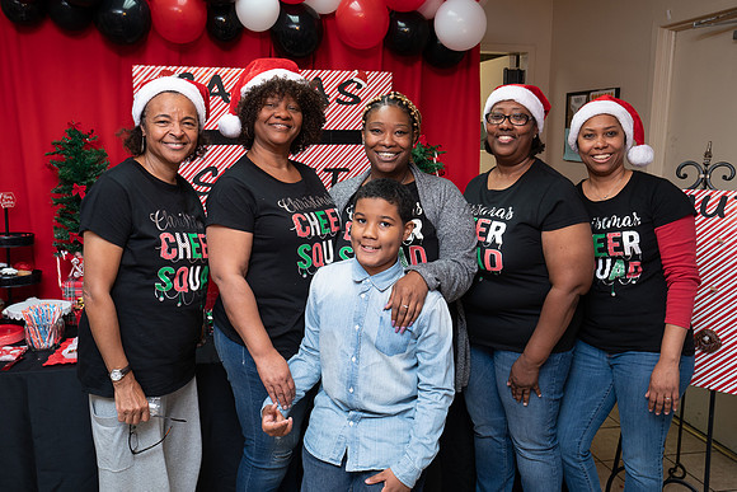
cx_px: 368
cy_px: 246
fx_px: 655
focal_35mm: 32
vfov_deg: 41.1
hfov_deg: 58.7
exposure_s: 1/30
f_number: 7.1
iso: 640
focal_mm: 32
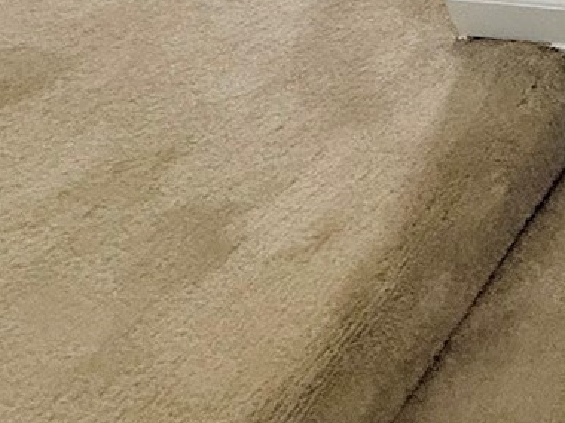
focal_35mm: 59
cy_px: -411
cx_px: 1161
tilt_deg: -26.2
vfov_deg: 17.8
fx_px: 963
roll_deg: +1.4
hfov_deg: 18.6
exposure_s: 1/60
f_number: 2.2
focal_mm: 2.22
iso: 500
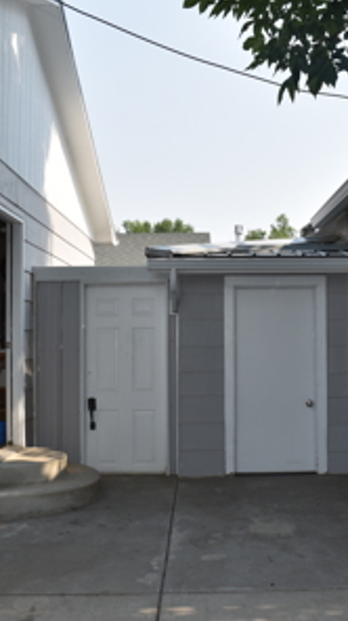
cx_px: 229
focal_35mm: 43
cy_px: 310
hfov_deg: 27.5
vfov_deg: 47.4
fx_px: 707
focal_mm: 18
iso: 100
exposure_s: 1/200
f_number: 8
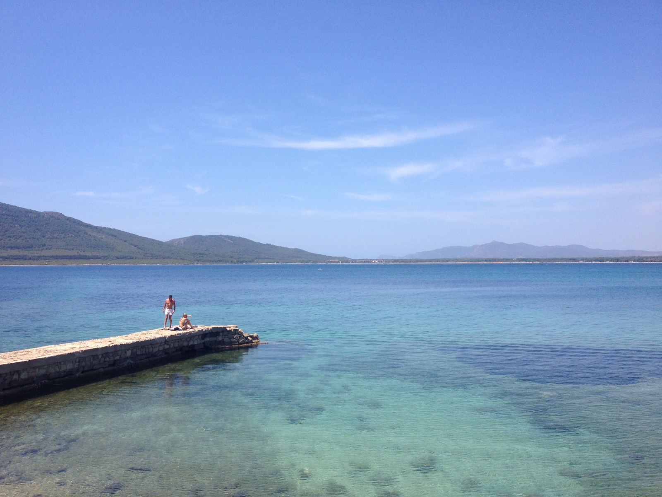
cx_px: 331
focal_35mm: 35
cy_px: 248
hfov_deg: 52.6
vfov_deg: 40.7
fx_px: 669
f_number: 2.4
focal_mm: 4.28
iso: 50
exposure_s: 1/1783
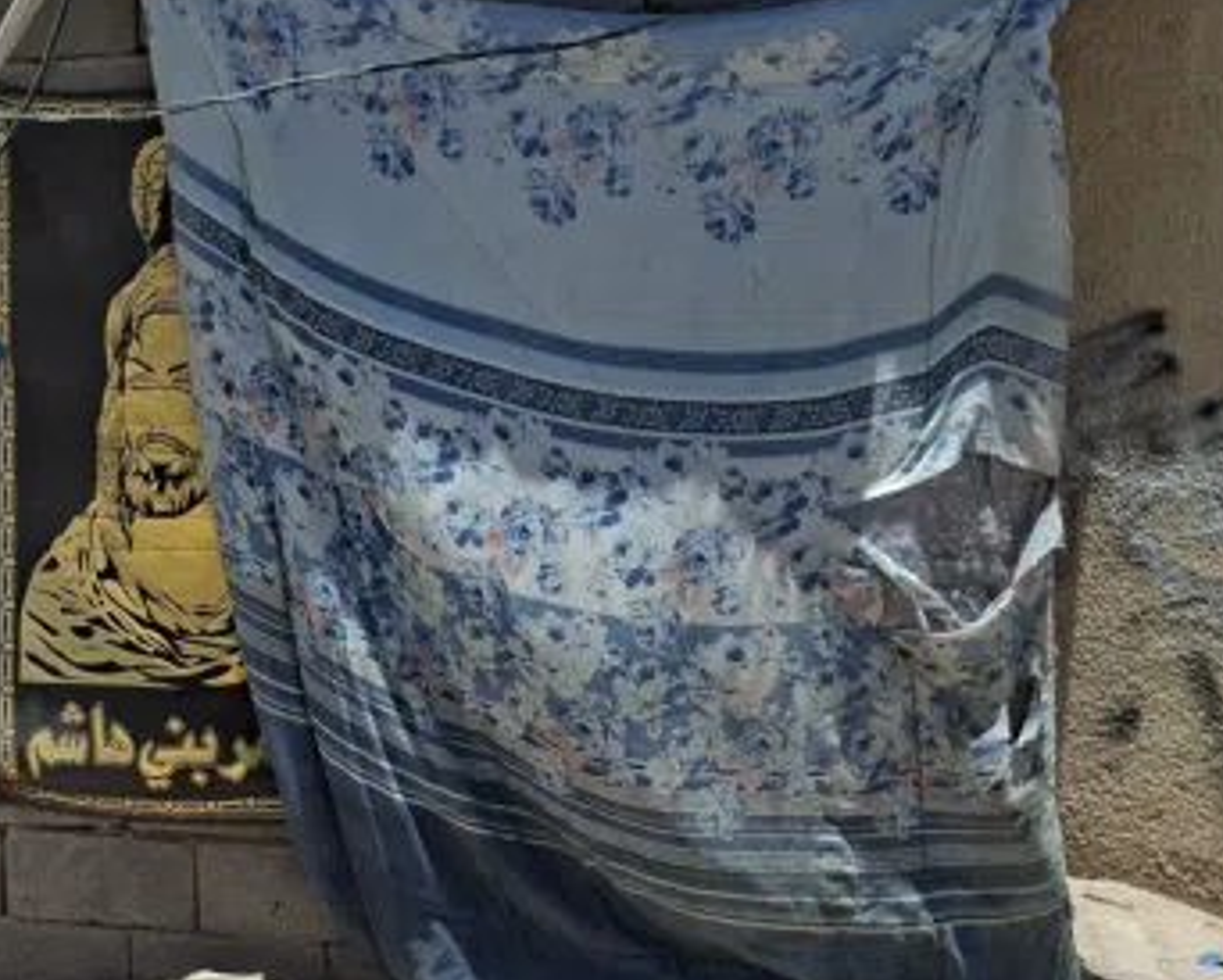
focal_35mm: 42
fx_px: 1521
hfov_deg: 40.6
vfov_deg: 35.6
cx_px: 132
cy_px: 415
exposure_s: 1/1681
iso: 50
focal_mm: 5.54
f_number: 1.8
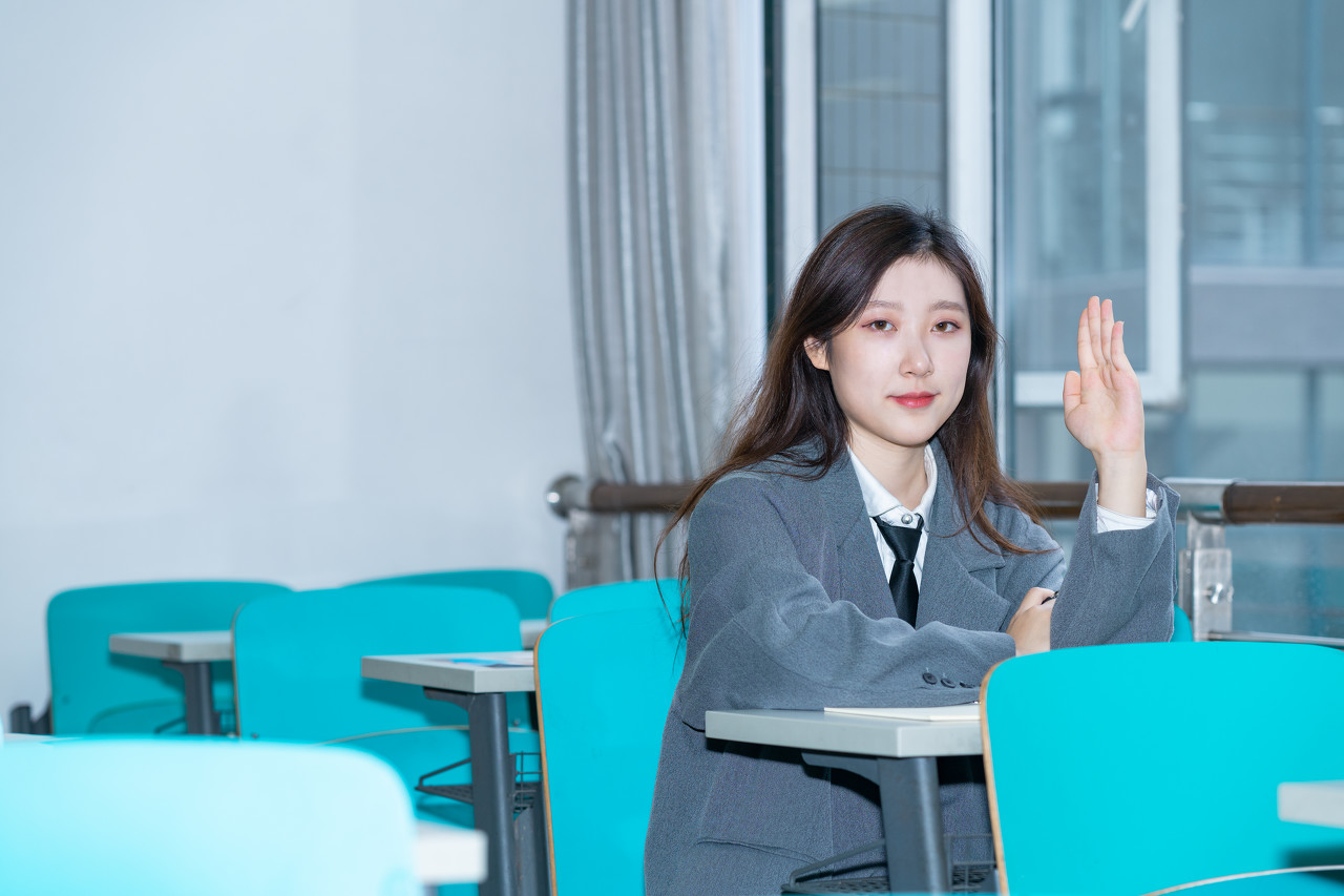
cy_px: 448
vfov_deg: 16.1
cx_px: 672
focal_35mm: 85
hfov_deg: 23.9
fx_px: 3173
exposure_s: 1/250
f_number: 2.8
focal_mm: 85
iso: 320
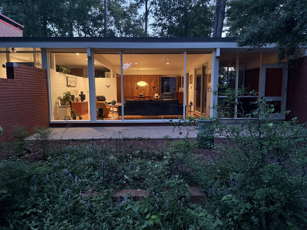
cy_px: 115
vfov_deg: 56.8
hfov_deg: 71.6
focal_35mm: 24
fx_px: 213
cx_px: 154
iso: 800
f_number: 1.78
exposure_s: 1/30
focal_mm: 6.76
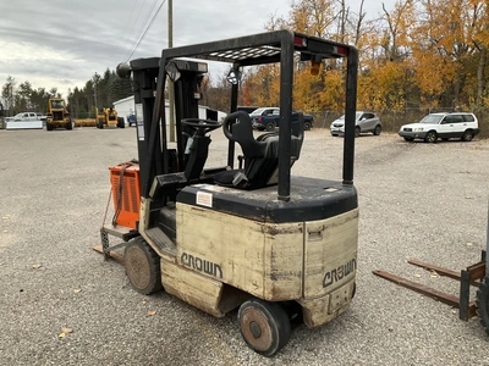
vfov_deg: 48.2
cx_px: 244
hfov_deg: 61.7
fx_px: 410
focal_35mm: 29
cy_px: 183
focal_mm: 3
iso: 40
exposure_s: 1/122
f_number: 1.8
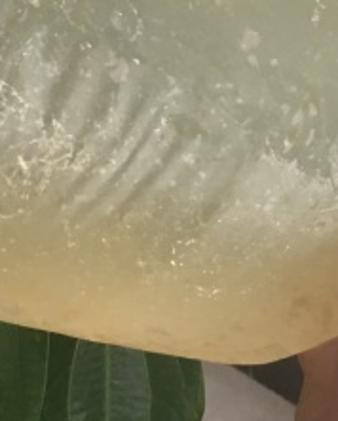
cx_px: 6
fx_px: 1698
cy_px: 24
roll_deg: +11.5
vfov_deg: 14.0
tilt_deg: -30.2
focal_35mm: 136
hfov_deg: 11.3
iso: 125
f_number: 2.2
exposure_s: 1/33
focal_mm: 4.15
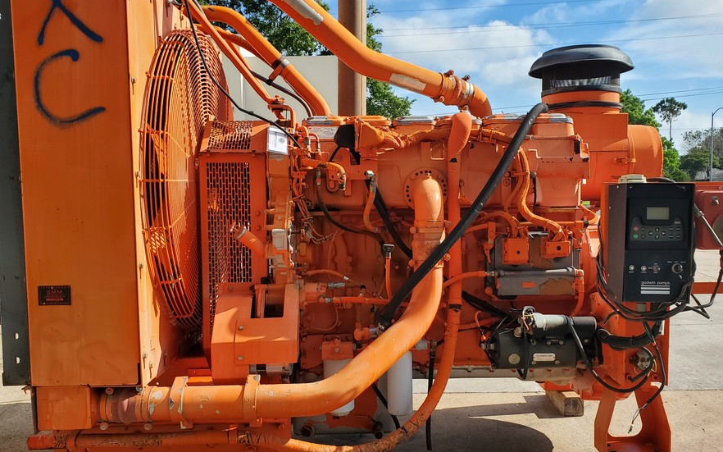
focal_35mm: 32
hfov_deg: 59.6
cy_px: 220
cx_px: 380
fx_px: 630
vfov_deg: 39.4
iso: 50
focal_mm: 4.3
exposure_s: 1/1154
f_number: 2.4
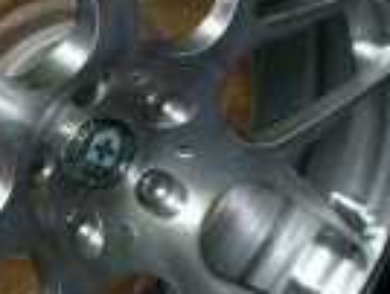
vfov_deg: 12.7
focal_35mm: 117
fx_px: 1321
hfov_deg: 16.6
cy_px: 143
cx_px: 64
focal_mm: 5.8
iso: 50
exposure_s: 1/60.1
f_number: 3
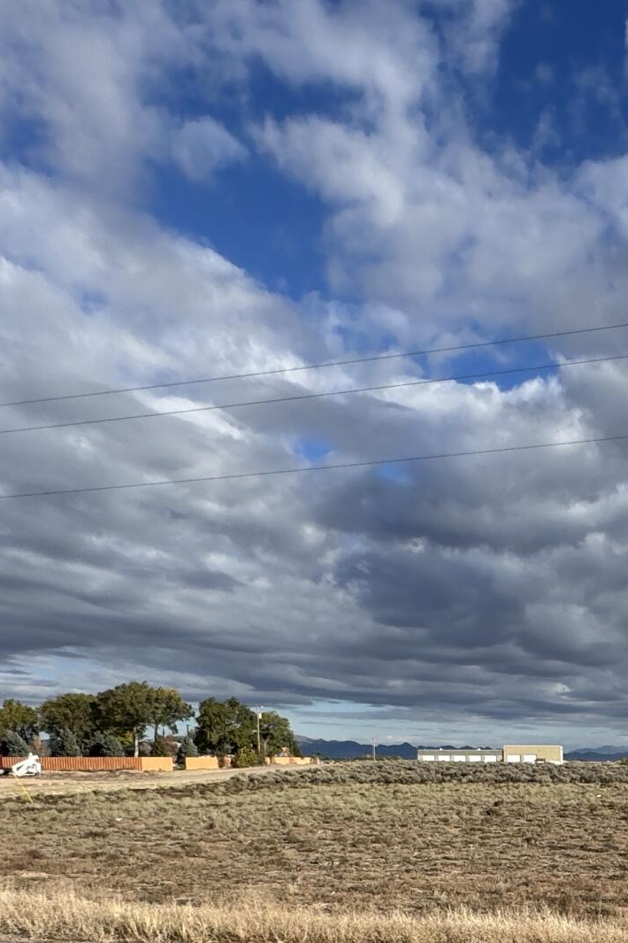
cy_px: 882
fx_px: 1073
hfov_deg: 28.7
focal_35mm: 41
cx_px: 738
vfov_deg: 42.6
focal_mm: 2.22
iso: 50
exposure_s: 1/2146
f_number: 2.2
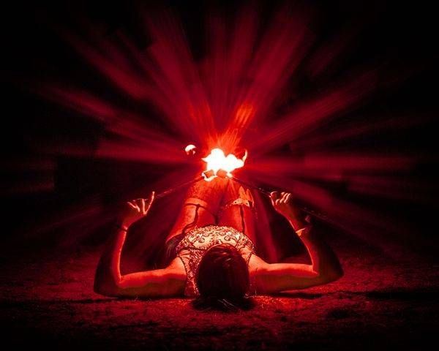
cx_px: 224
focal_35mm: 88
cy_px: 168
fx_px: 1140
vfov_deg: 17.5
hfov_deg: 21.8
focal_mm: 70
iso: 2000
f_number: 2.8
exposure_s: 1/100
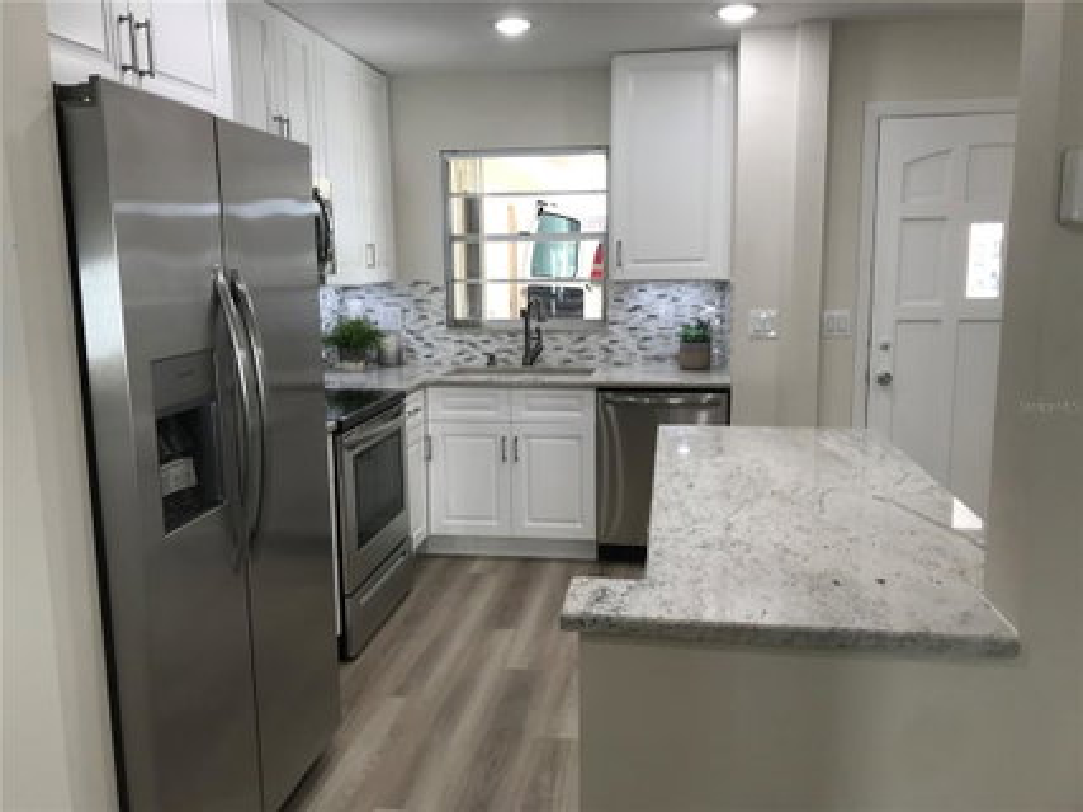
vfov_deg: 49.7
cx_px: 542
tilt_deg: -9.1
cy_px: 406
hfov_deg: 63.5
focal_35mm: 28
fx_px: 876
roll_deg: -0.2
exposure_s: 1/60
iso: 32
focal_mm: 3.99
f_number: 1.8
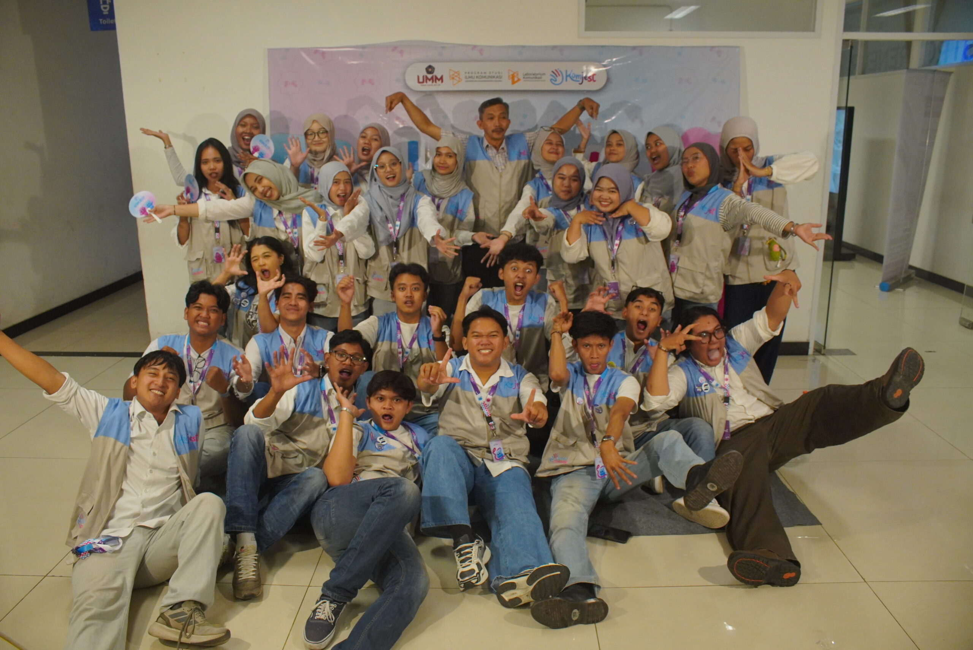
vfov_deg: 48.0
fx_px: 730
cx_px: 486
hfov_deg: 67.4
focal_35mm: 27
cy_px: 325
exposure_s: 1/100
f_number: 6.3
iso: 2000
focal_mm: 18
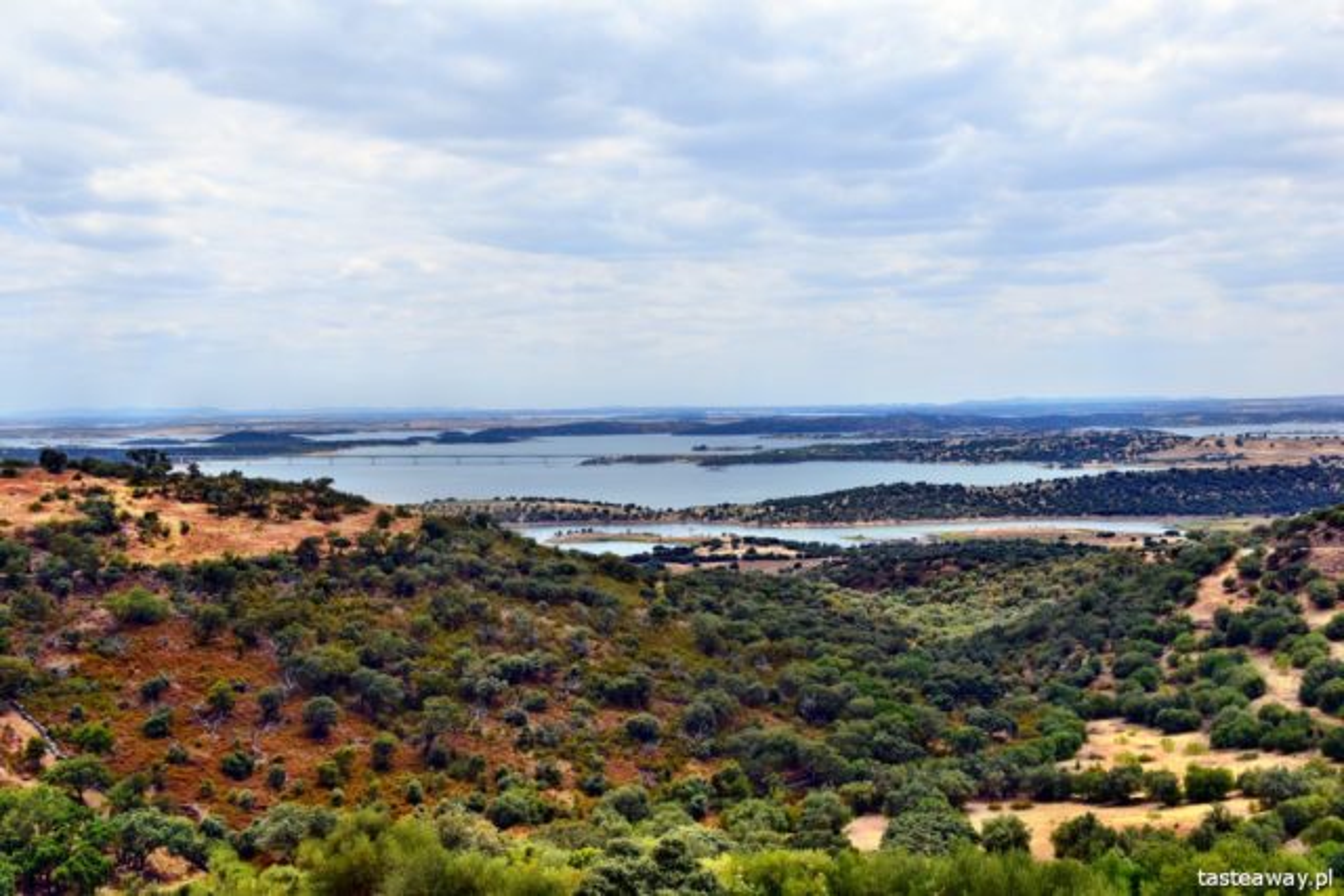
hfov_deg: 45.0
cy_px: 448
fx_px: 1624
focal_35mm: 44
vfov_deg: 30.9
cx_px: 672
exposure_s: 1/500
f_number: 11
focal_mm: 29
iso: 320
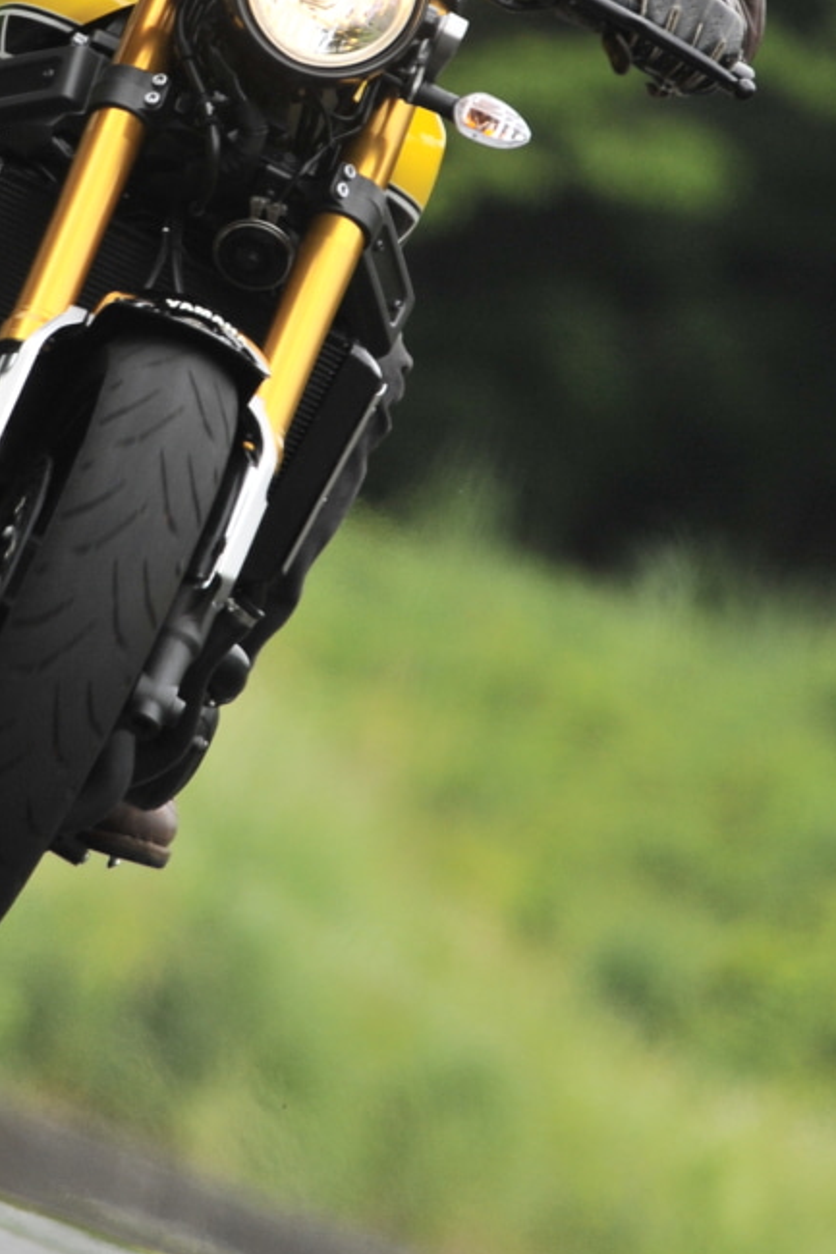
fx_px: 32166
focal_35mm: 923
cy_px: 181
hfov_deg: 1.5
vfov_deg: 2.2
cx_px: 249
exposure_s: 1/1250
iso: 640
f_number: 8
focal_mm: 400
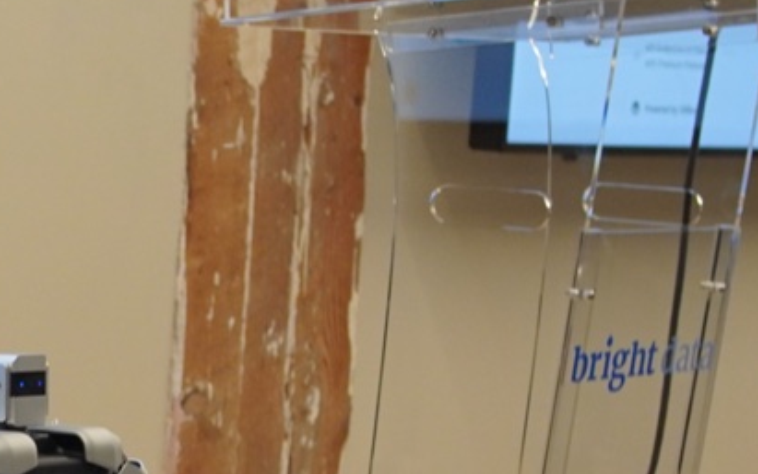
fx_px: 2830
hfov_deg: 14.3
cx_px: -374
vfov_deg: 9.5
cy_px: 513
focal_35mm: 137
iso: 1600
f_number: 4
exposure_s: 1/160
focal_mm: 23
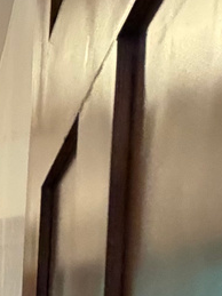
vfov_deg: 18.0
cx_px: -383
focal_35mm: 83
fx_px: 710
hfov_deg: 12.1
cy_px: 554
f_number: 2.2
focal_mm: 2.22
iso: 400
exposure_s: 1/60
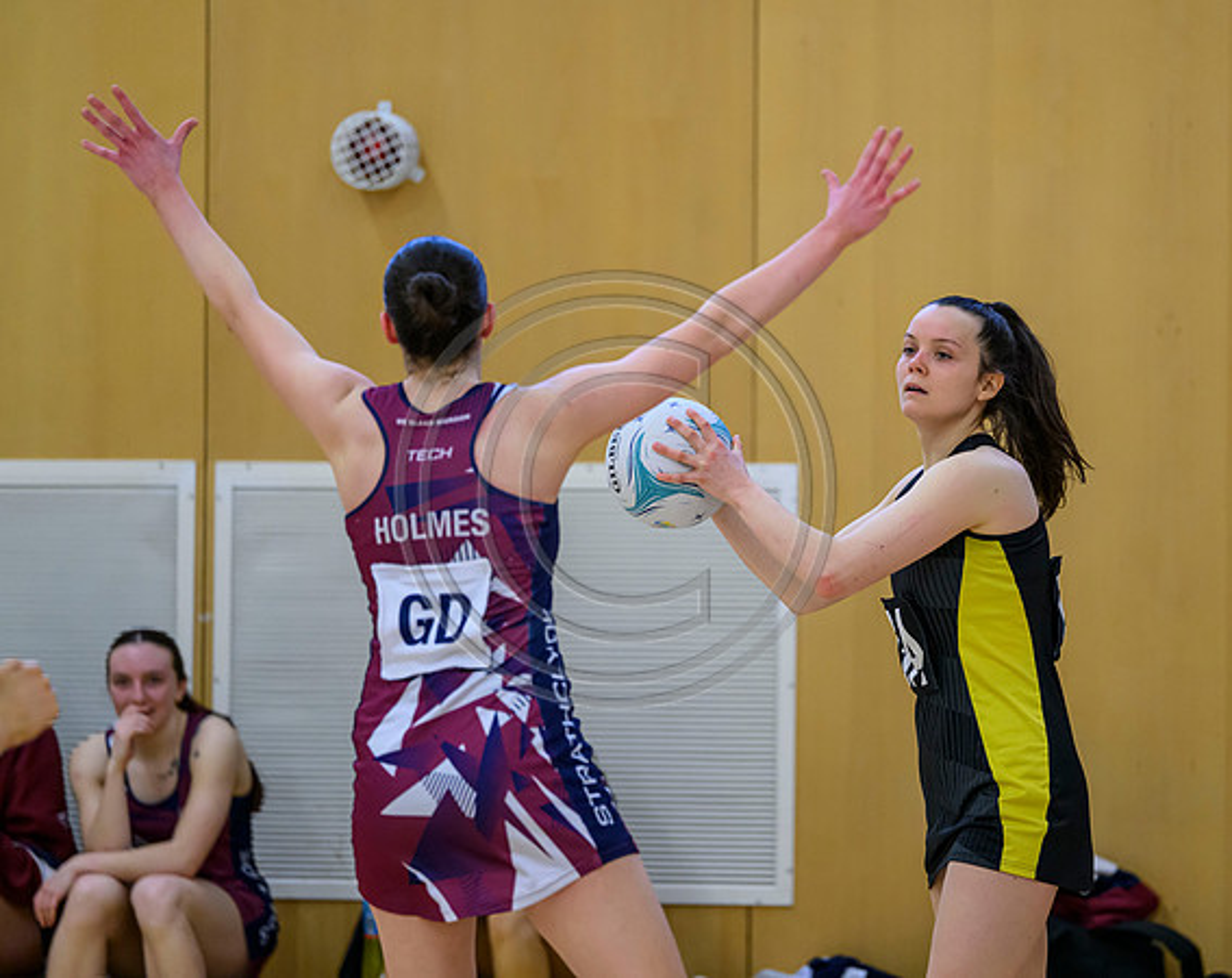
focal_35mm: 254
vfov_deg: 6.1
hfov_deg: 7.6
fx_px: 9221
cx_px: 804
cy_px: 444
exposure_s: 1/800
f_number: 3.2
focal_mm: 200
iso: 3200
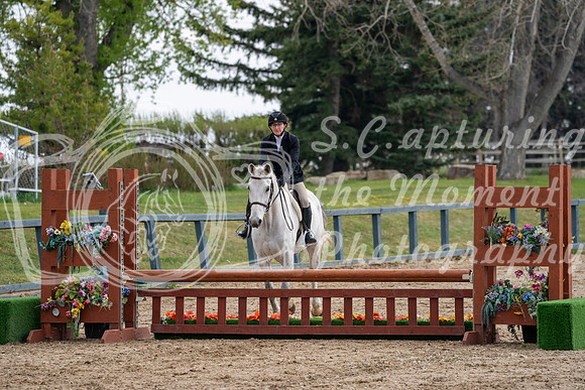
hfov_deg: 8.6
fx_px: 3868
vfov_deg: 5.8
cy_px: 195
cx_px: 292
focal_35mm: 238
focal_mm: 238
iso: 100
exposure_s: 1/250
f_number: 5.6
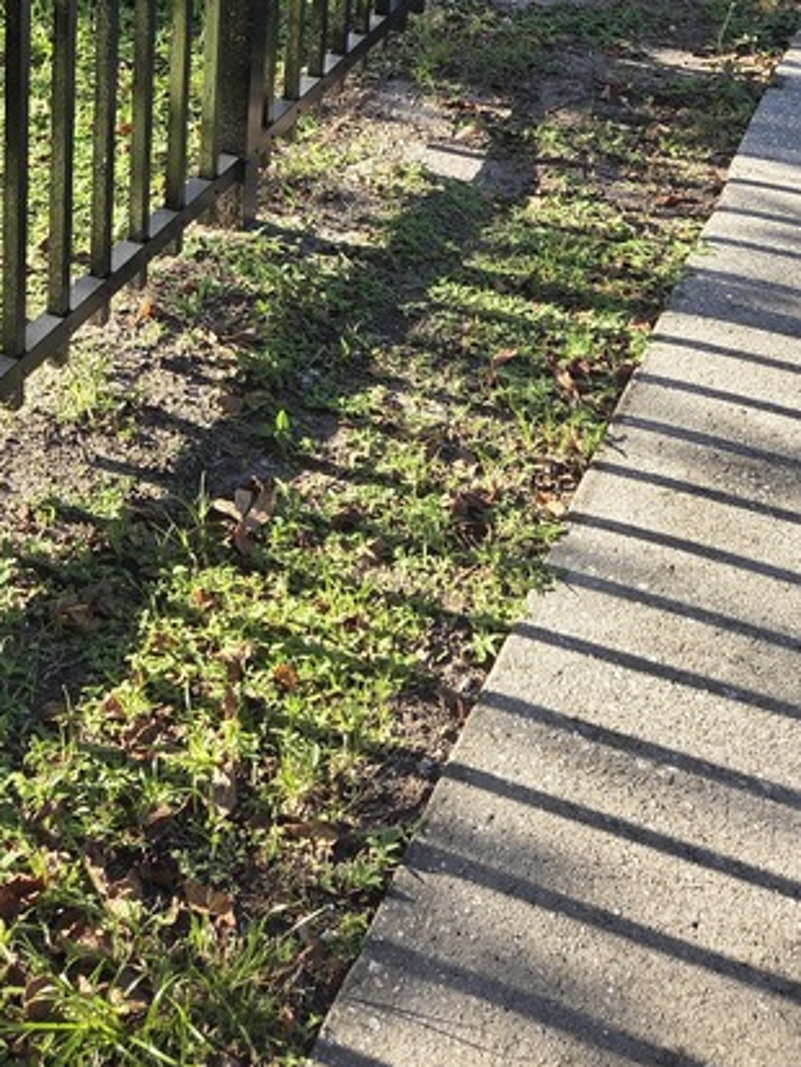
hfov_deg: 25.5
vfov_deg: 30.2
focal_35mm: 57
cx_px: 243
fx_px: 1758
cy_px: -114
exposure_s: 1/707
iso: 80
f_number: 1.8
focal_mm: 5.4
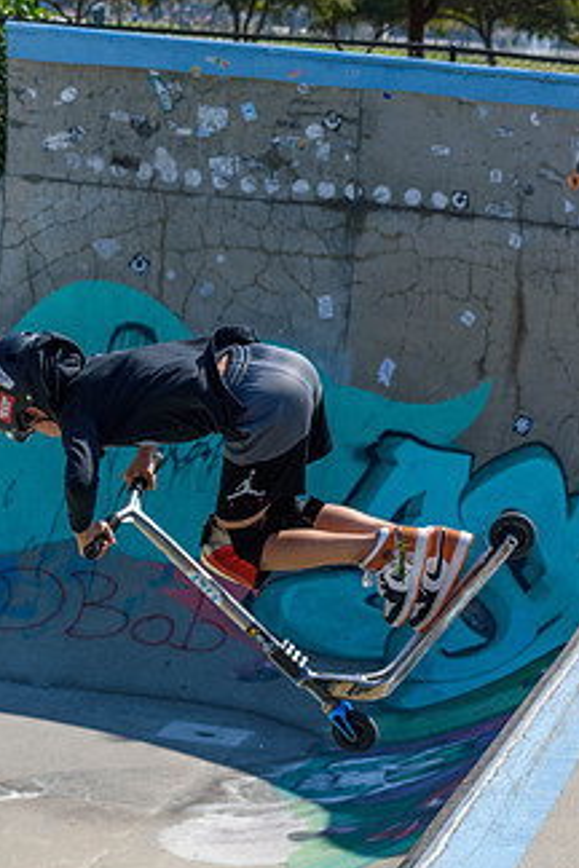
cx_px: 185
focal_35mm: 146
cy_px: 536
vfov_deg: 14.0
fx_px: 3522
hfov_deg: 9.4
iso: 200
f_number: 7.1
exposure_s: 1/800
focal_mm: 70
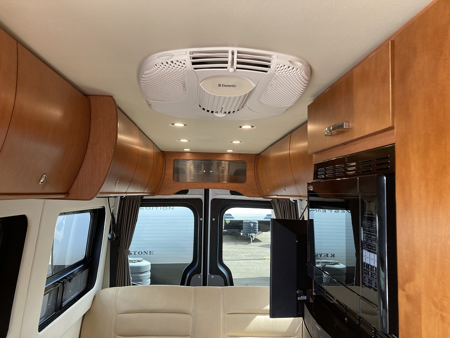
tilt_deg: +6.4
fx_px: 364
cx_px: 225
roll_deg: +0.1
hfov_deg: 63.4
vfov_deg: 49.7
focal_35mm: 28
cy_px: 169
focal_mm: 3.99
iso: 64
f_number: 1.8
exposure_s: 1/59
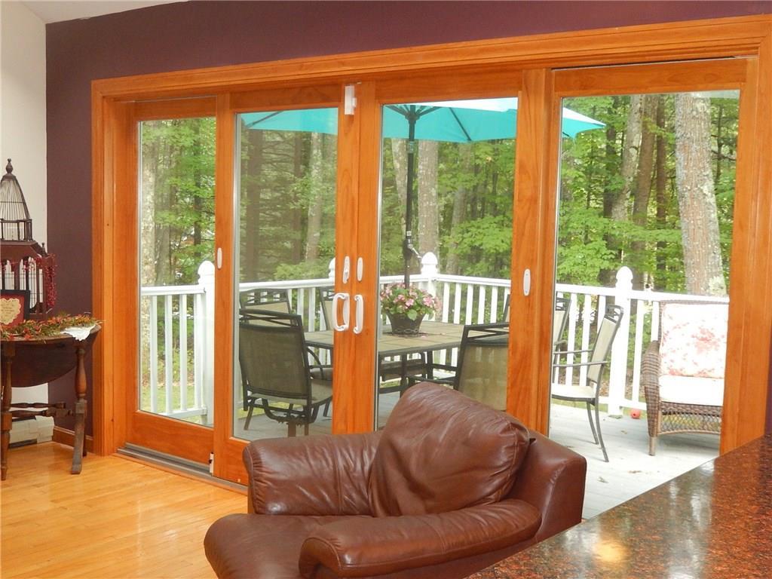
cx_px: 386
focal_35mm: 45
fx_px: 1004
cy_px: 290
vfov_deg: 32.2
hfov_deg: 42.1
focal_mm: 8.1
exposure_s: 1/30
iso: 560
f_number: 4.3
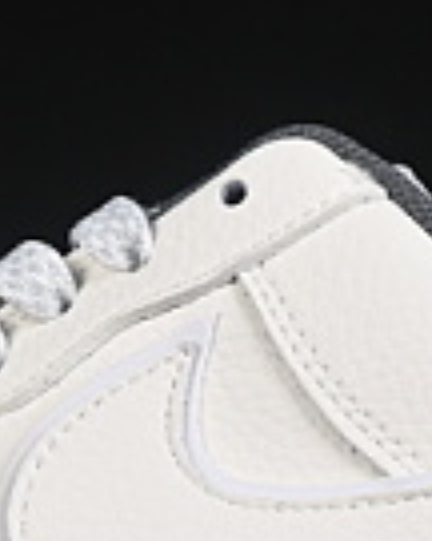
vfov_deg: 4.8
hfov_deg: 3.9
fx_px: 6393
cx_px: 104
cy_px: 383
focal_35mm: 400
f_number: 8
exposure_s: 1/80
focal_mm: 48
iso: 160
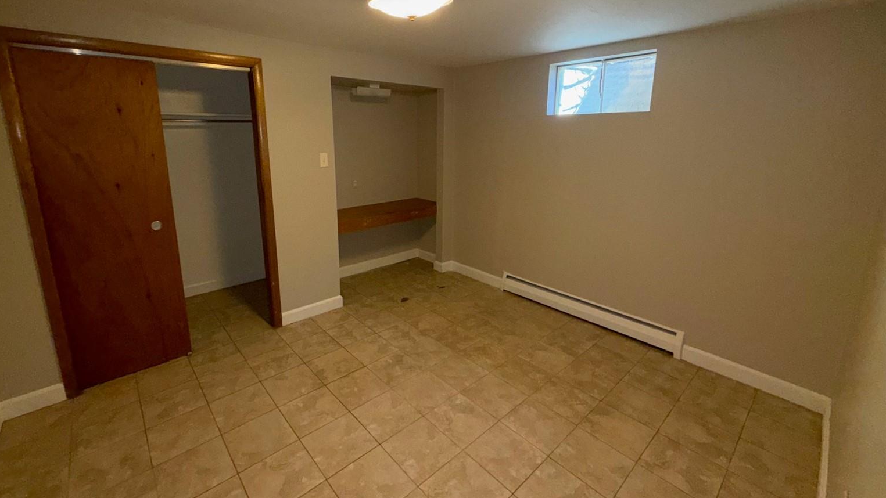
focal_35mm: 16
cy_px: 208
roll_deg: -0.1
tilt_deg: -11.6
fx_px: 376
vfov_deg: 66.7
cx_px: 422
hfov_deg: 99.3
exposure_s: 1/60
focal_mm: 2.22
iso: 125
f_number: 2.2
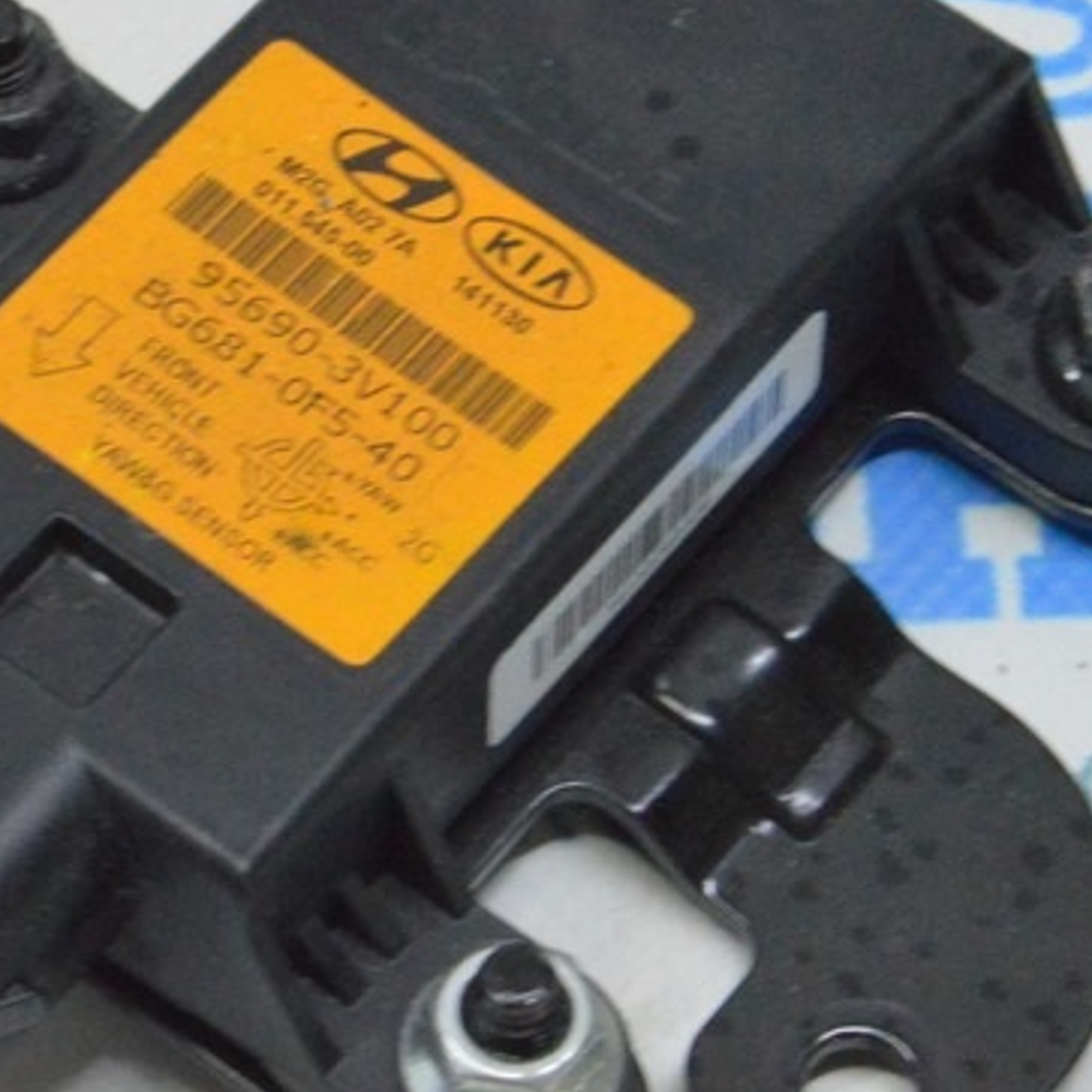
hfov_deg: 9.3
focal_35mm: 187
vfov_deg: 9.3
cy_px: 320
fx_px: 6674
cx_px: 361
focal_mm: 52
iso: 6400
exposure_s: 1/20
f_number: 20
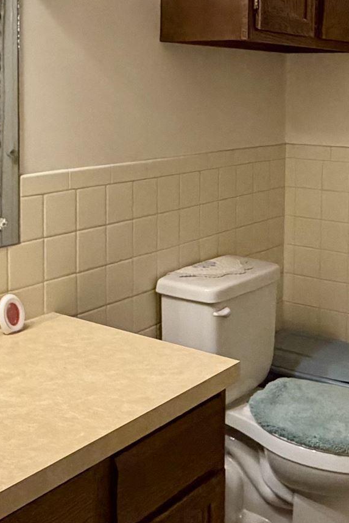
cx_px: 221
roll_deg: -0.6
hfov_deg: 25.9
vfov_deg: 37.3
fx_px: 756
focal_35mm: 52
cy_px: 131
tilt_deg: -3.2
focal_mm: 2.22
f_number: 2.2
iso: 320
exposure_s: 1/60
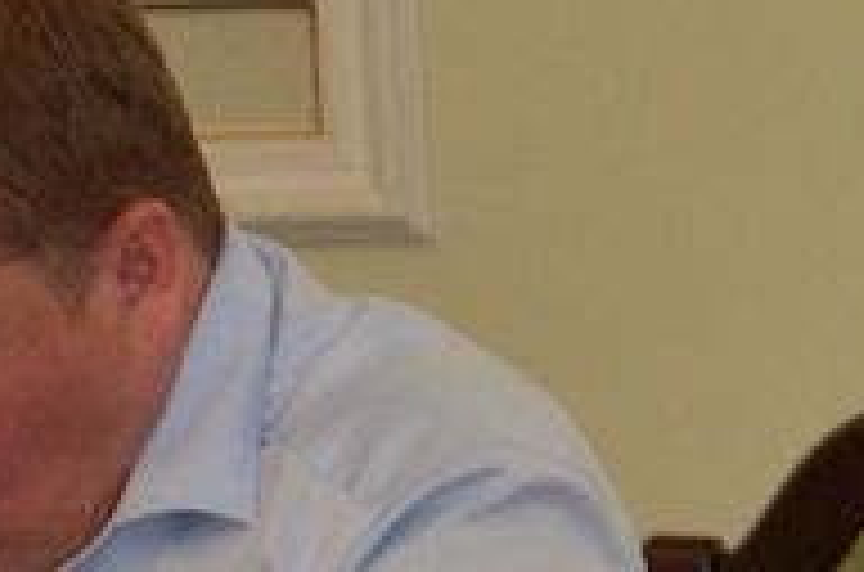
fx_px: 13119
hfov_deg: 3.7
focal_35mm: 548
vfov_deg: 2.5
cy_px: 570
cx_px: 2403
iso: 1000
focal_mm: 50
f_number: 5
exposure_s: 1/250
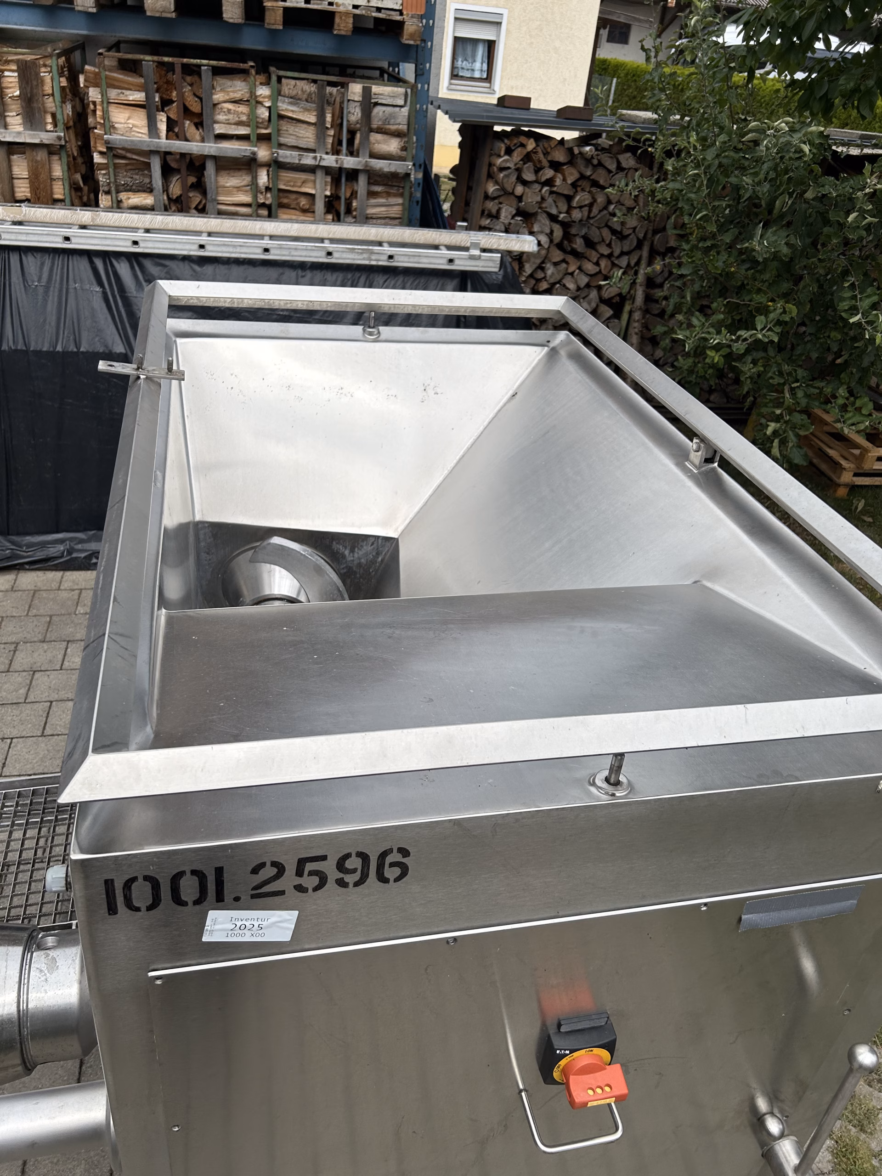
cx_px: 441
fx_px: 883
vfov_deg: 67.3
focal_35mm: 26
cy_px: 588
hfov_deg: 53.1
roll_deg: -6.3
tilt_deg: -34.8
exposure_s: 1/4115
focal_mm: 5.7
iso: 50
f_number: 1.5
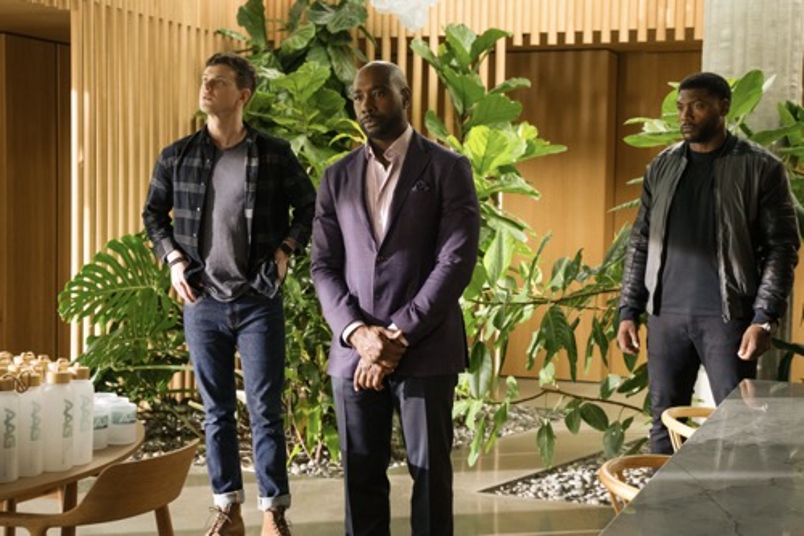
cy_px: 268
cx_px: 402
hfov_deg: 35.1
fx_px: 1273
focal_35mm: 57
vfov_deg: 23.8
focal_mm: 57
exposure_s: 1/200
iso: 2500
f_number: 5.6
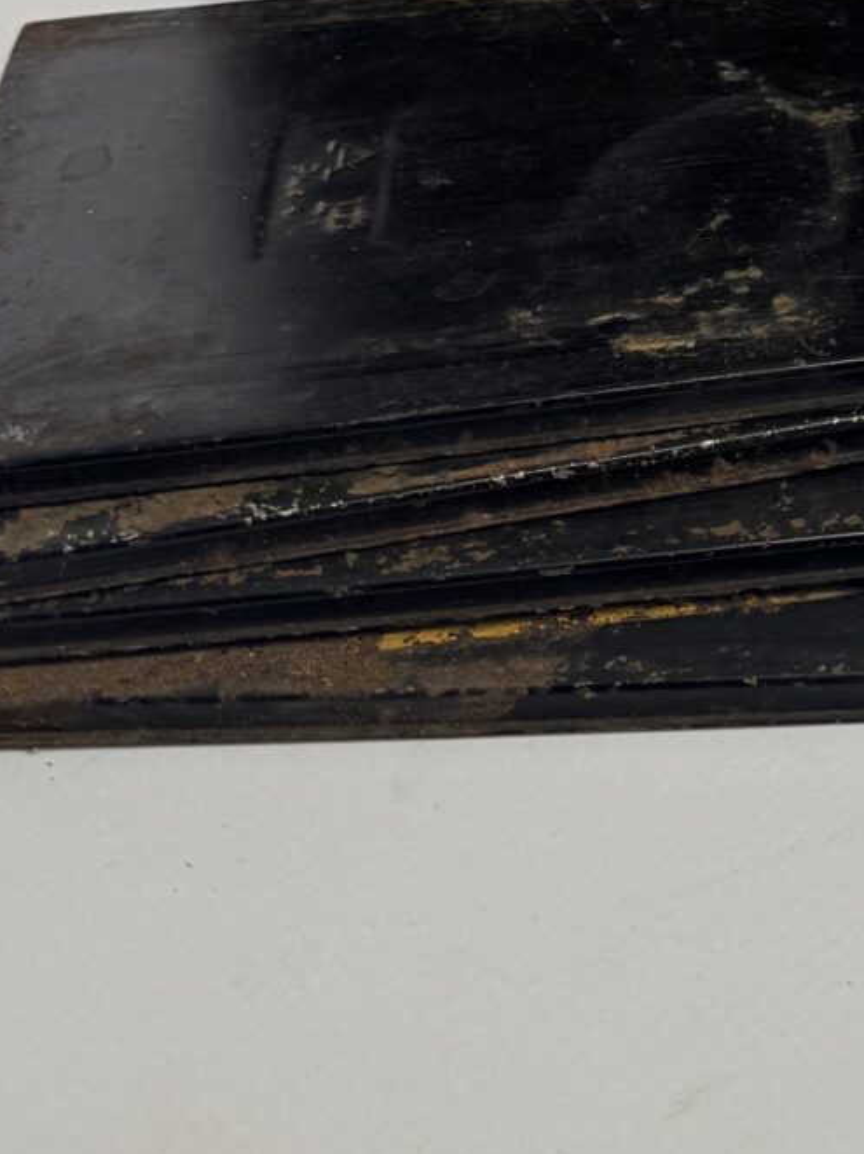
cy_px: -262
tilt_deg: -25.1
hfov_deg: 14.6
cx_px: 1381
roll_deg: +0.5
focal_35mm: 93
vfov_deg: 19.7
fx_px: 3098
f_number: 1.78
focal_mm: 6.76
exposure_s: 1/481
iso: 80
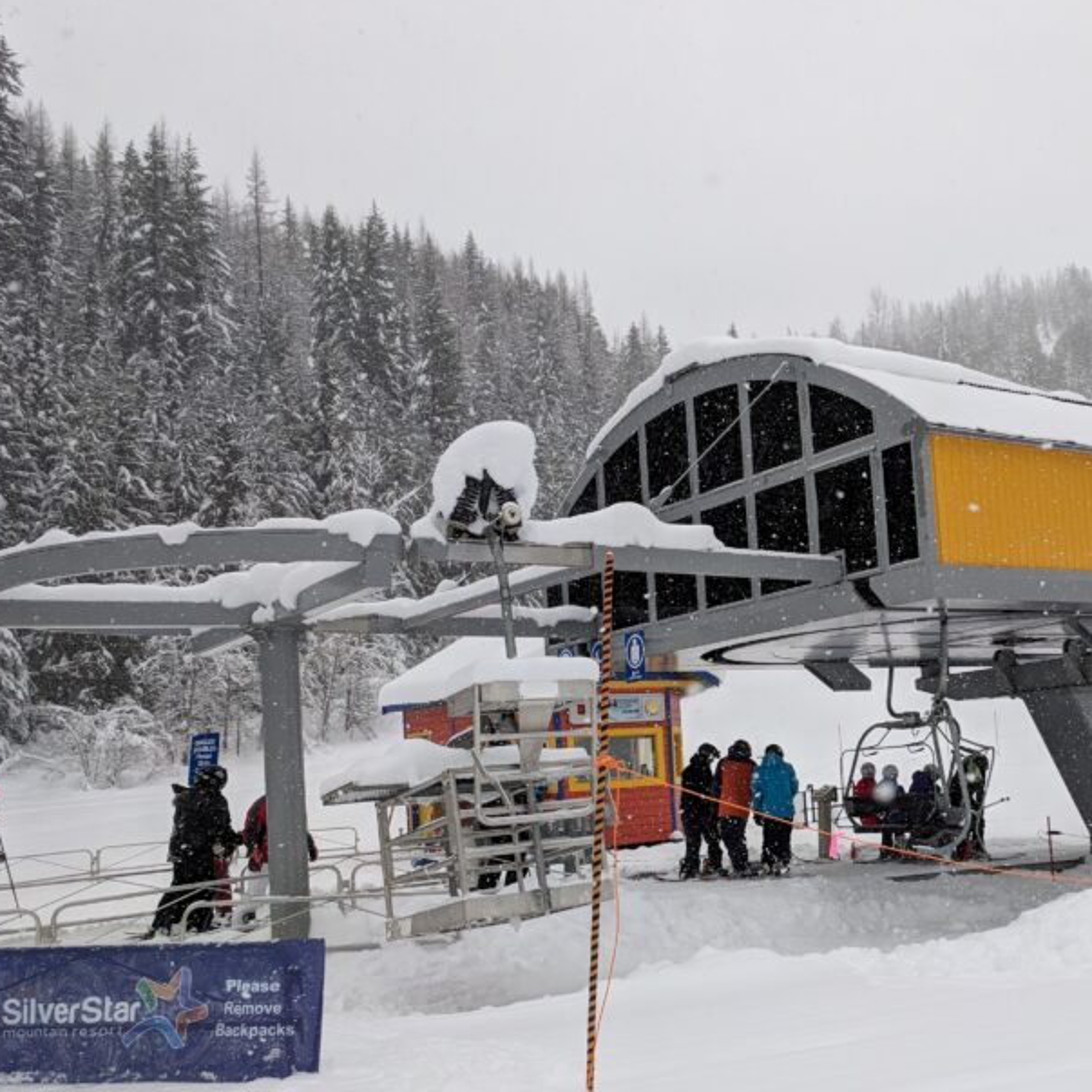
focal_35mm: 39
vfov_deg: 42.7
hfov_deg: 41.0
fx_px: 1392
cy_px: 628
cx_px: 876
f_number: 2
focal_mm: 4.67
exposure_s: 1/763
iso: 62
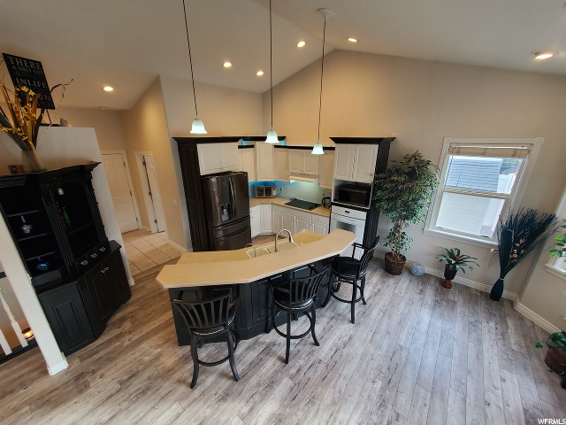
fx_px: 213
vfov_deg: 89.9
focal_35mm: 13
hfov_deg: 106.2
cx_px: 283
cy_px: 212
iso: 100
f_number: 2.2
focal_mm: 1.8
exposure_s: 1/59
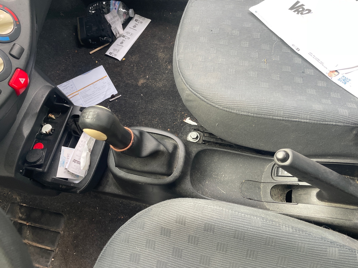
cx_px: 179
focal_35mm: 26
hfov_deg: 67.3
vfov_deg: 53.1
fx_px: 269
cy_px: 134
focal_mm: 4.2
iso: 125
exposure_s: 1/102
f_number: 1.6
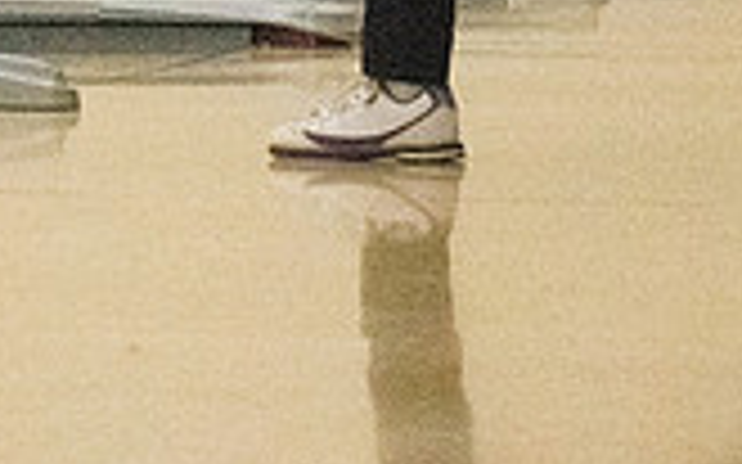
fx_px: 8692
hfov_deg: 4.9
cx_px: 373
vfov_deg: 3.0
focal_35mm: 430
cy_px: -342
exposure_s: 1/1250
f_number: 4.5
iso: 10000
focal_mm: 80
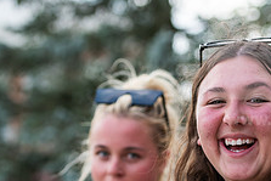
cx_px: 171
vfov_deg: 6.2
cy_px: 145
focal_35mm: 221
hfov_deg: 9.3
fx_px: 1665
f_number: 3.5
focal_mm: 85
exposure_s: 1/500
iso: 200
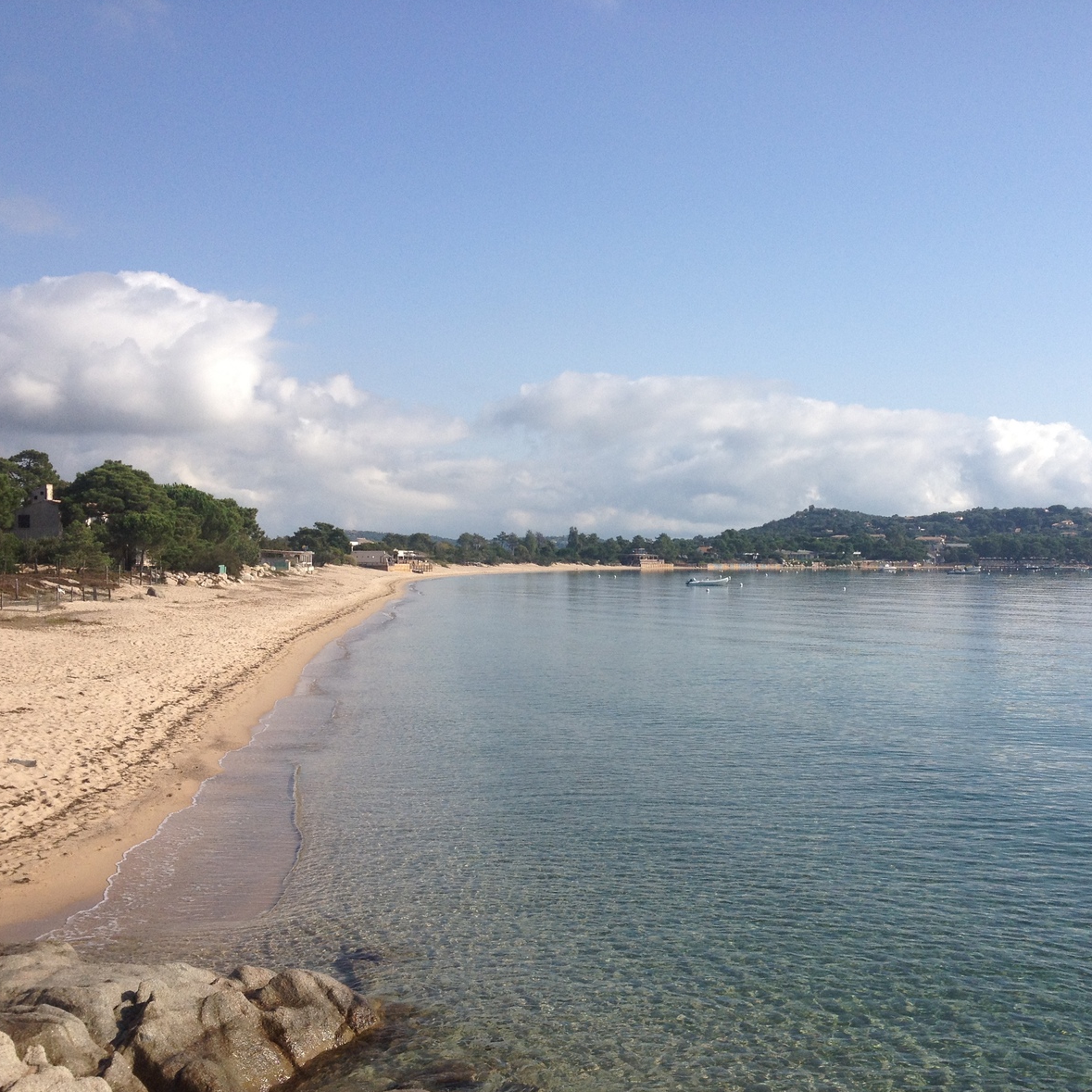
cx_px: 692
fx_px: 1499
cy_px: 553
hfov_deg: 39.7
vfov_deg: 40.0
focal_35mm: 42
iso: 64
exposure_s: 1/2404
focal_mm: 4.28
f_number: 2.4
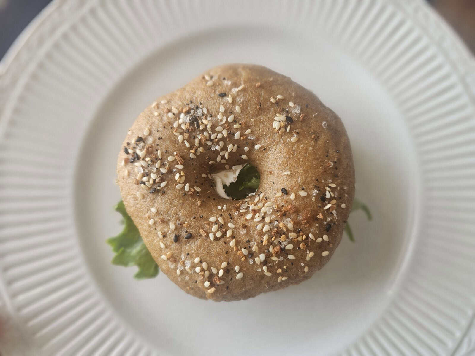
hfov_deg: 73.9
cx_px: 238
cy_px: 178
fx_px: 316
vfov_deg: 58.9
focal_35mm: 23
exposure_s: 1/120
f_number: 1.7
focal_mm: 6.3
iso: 100
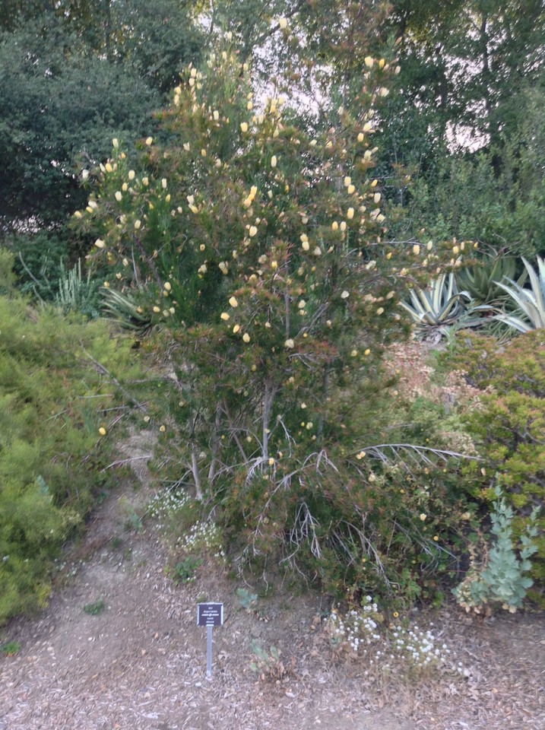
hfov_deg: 42.8
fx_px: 695
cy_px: 365
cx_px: 272
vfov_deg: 55.4
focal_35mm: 33
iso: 32
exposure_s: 1/24
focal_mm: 3.3
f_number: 2.4
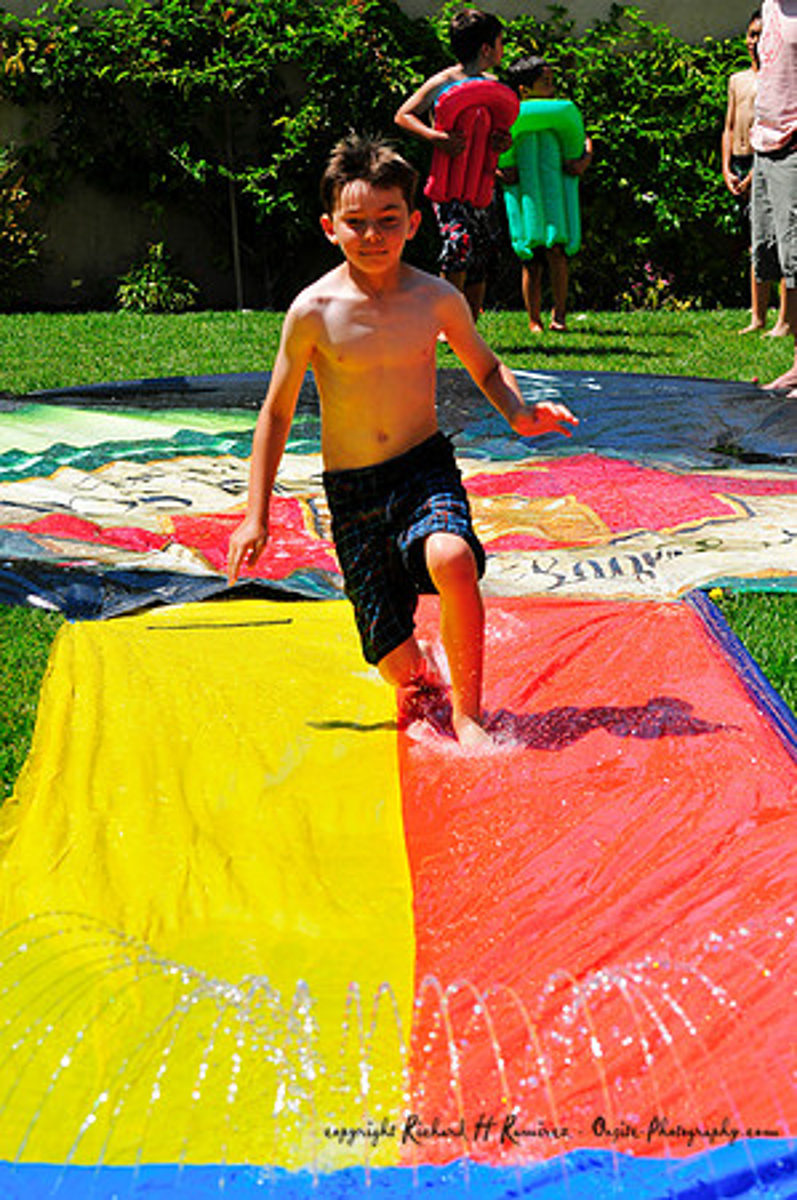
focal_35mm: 105
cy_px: 600
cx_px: 398
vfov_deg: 19.5
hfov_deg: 13.0
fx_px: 3495
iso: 200
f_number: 7.1
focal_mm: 70
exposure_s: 1/800
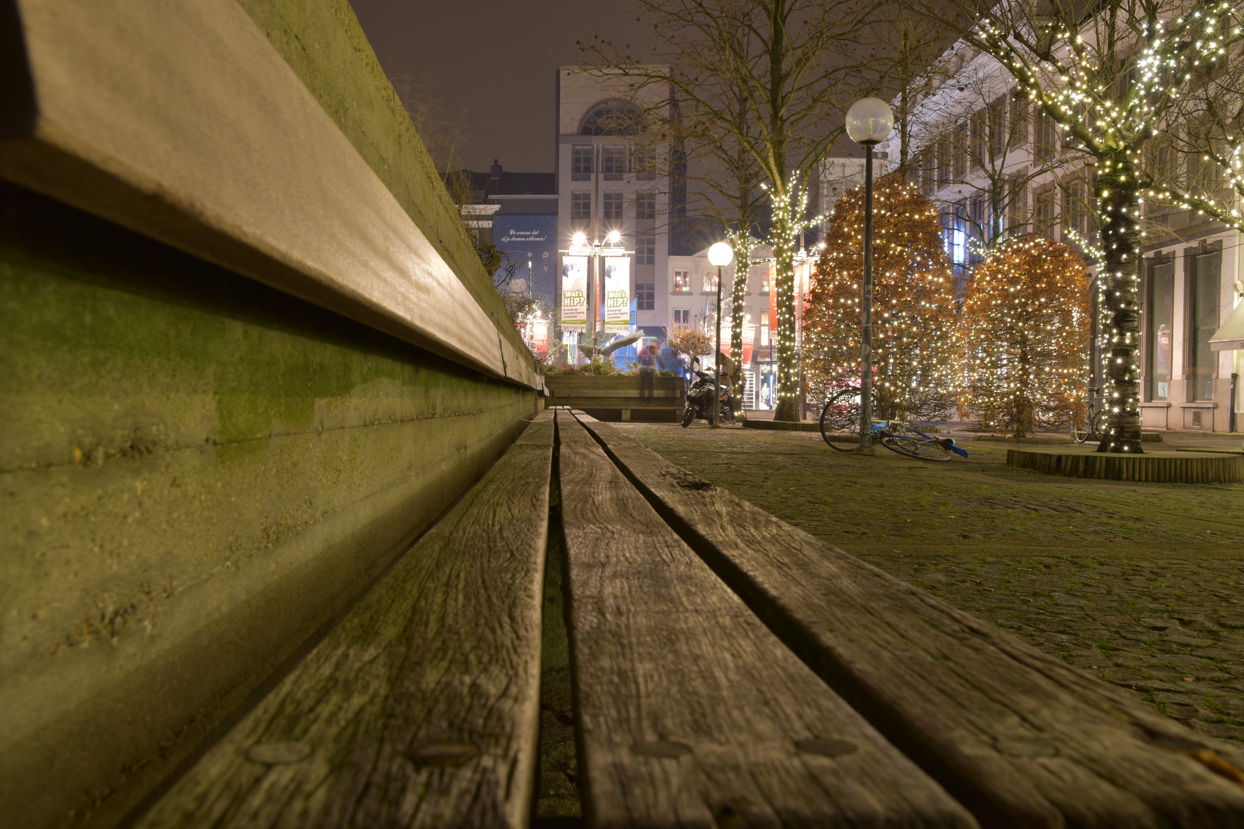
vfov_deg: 40.0
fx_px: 1140
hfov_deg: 57.2
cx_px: 622
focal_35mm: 33
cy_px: 414
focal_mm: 22
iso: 100
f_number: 8
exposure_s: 8
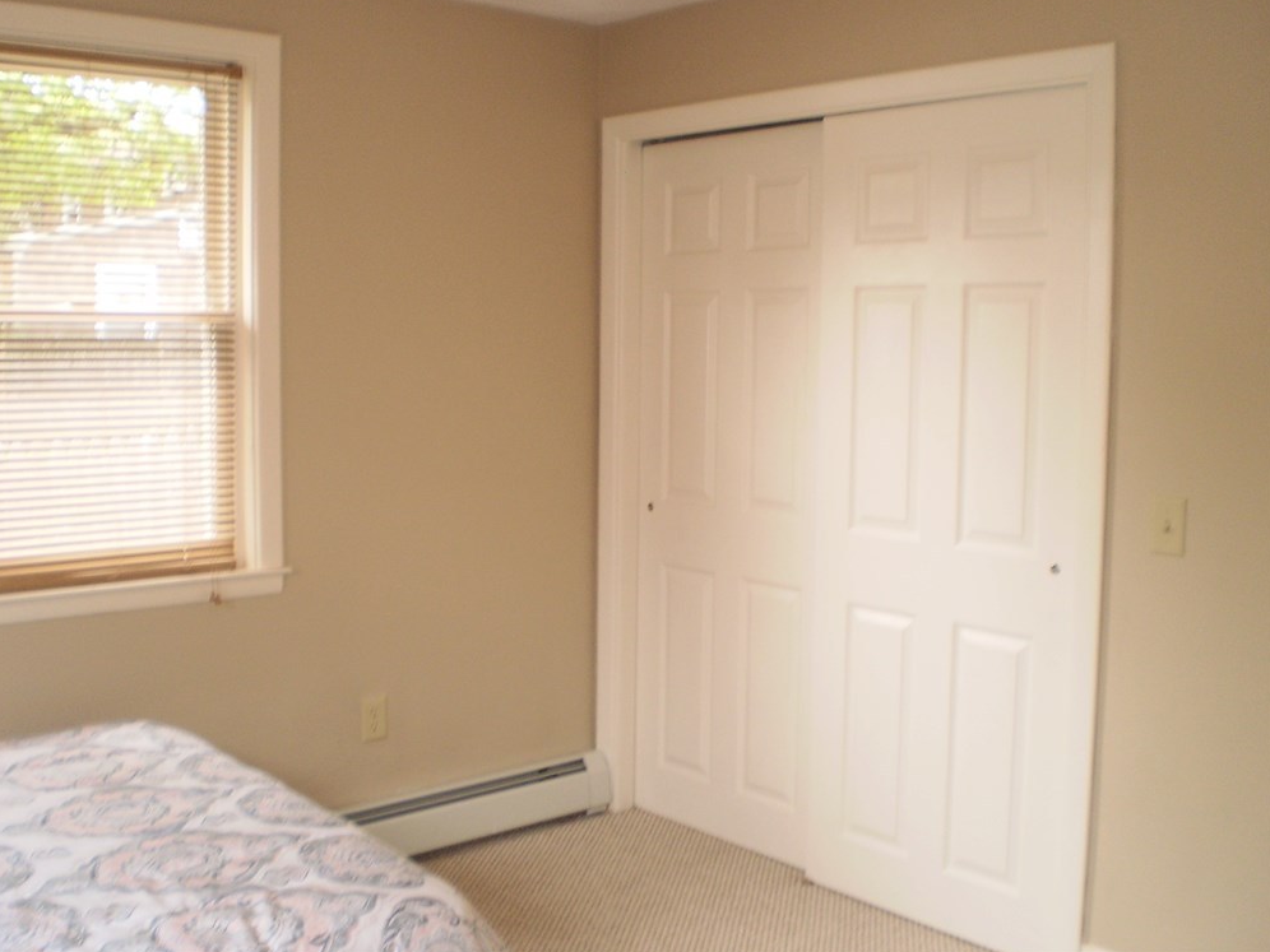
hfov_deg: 50.1
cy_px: 469
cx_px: 625
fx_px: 1357
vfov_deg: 38.7
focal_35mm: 37
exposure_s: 1/30
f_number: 3.1
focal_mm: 6.3
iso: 125
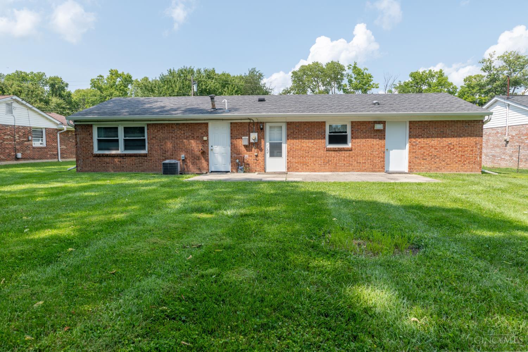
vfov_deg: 53.1
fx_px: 352
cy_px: 176
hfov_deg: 73.7
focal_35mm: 24
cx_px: 264
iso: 100
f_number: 8
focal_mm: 24
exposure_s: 1/640
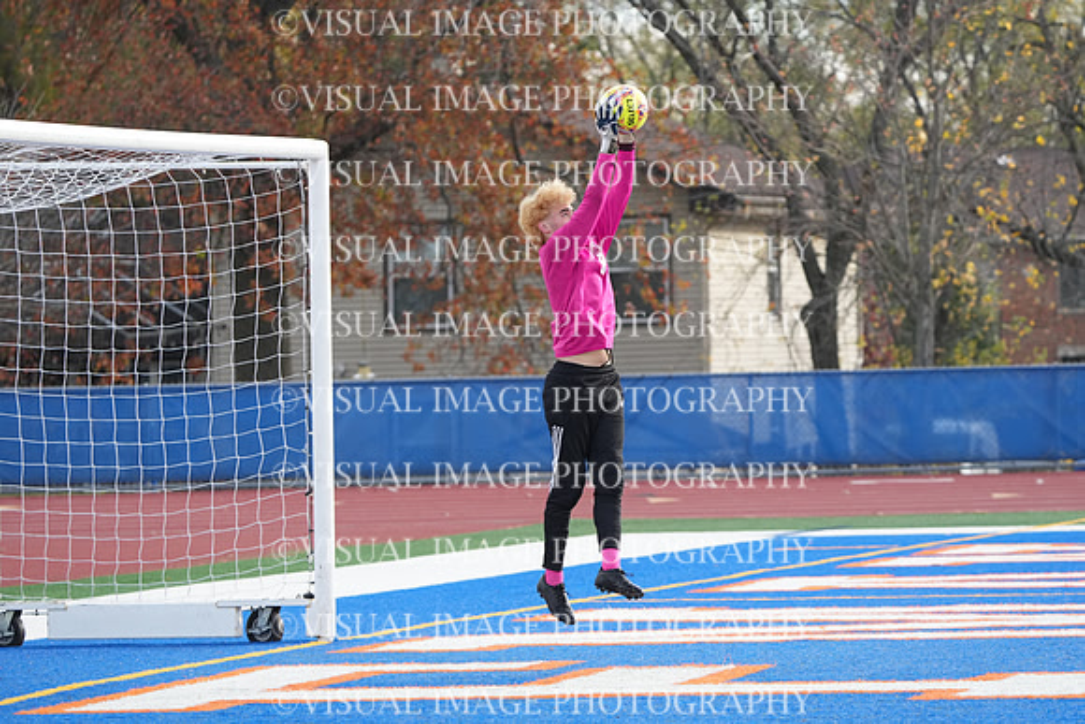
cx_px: 542
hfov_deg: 8.6
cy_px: 362
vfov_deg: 5.8
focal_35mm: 239
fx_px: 7205
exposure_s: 1/1250
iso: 1600
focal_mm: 239
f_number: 6.3
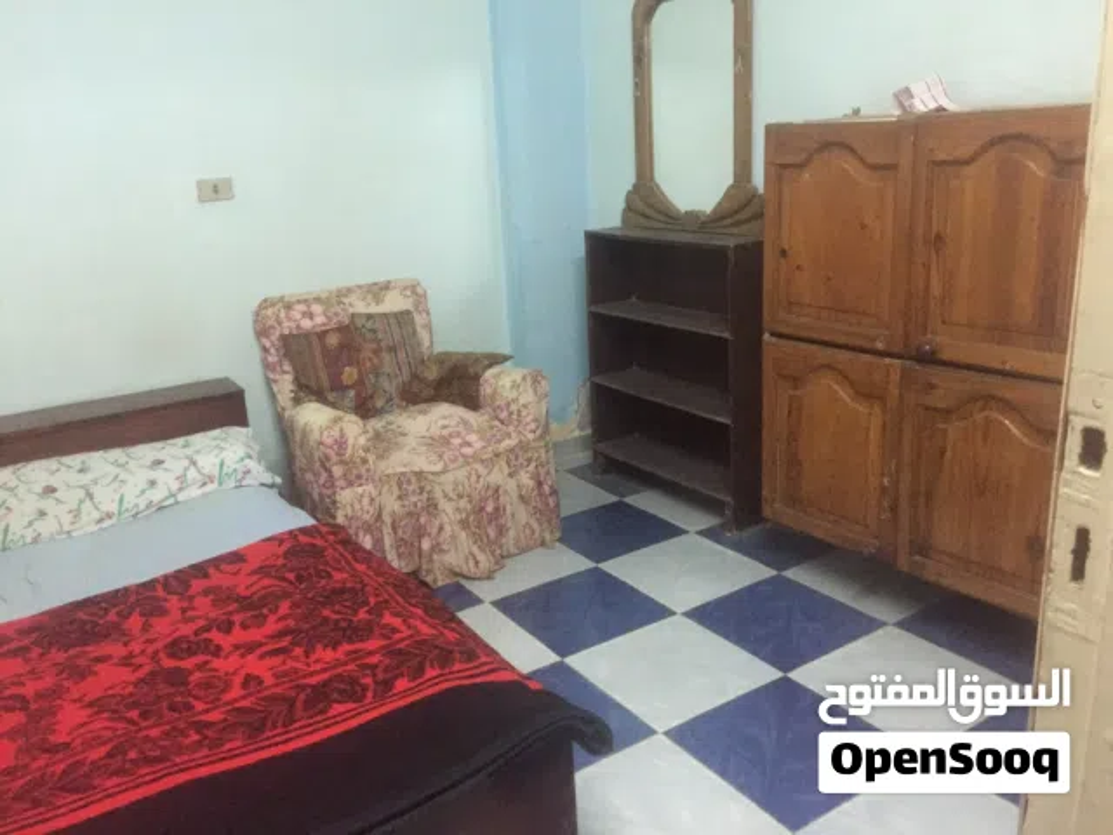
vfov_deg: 48.2
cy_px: 418
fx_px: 932
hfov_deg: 61.7
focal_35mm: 29
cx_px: 556
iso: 500
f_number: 2.2
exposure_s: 1/17
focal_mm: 4.15
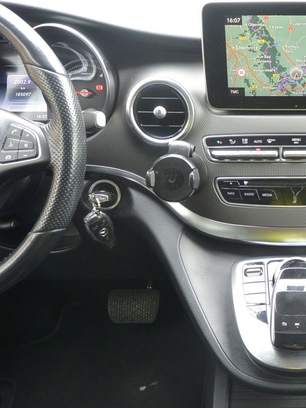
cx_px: 304
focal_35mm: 42
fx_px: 495
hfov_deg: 31.8
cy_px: 204
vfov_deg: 44.8
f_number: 3.5
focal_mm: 11
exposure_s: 1/60
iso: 400
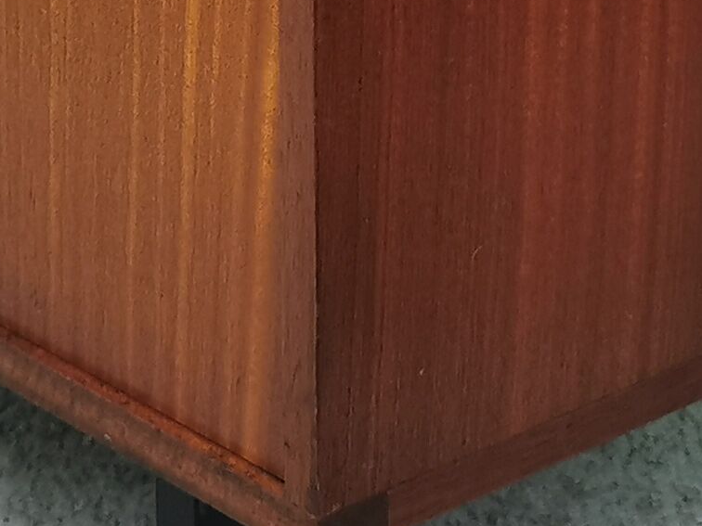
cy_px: -214
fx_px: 2839
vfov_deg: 10.3
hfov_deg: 14.1
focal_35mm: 140
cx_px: 238
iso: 160
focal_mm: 5.58
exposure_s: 1/100
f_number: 1.8
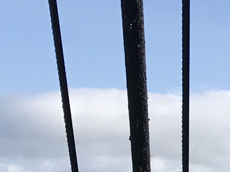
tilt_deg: +0.8
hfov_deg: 9.4
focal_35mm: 195
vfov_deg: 7.5
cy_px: 272
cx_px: 478
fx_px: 1295
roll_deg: +0.6
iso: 20
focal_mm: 3.99
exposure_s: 1/3195
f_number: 1.8
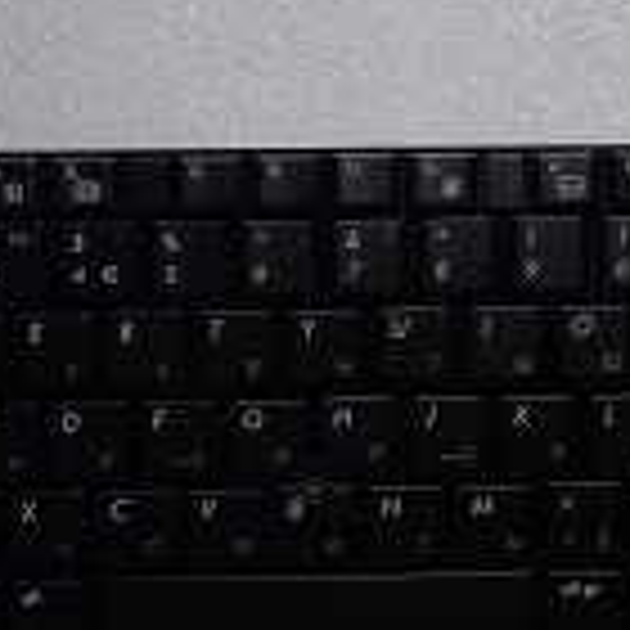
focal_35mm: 73
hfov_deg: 23.1
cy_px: 356
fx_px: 1503
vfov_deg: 23.7
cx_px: 549
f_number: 5.4
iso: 100
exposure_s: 1/10
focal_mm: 5.2
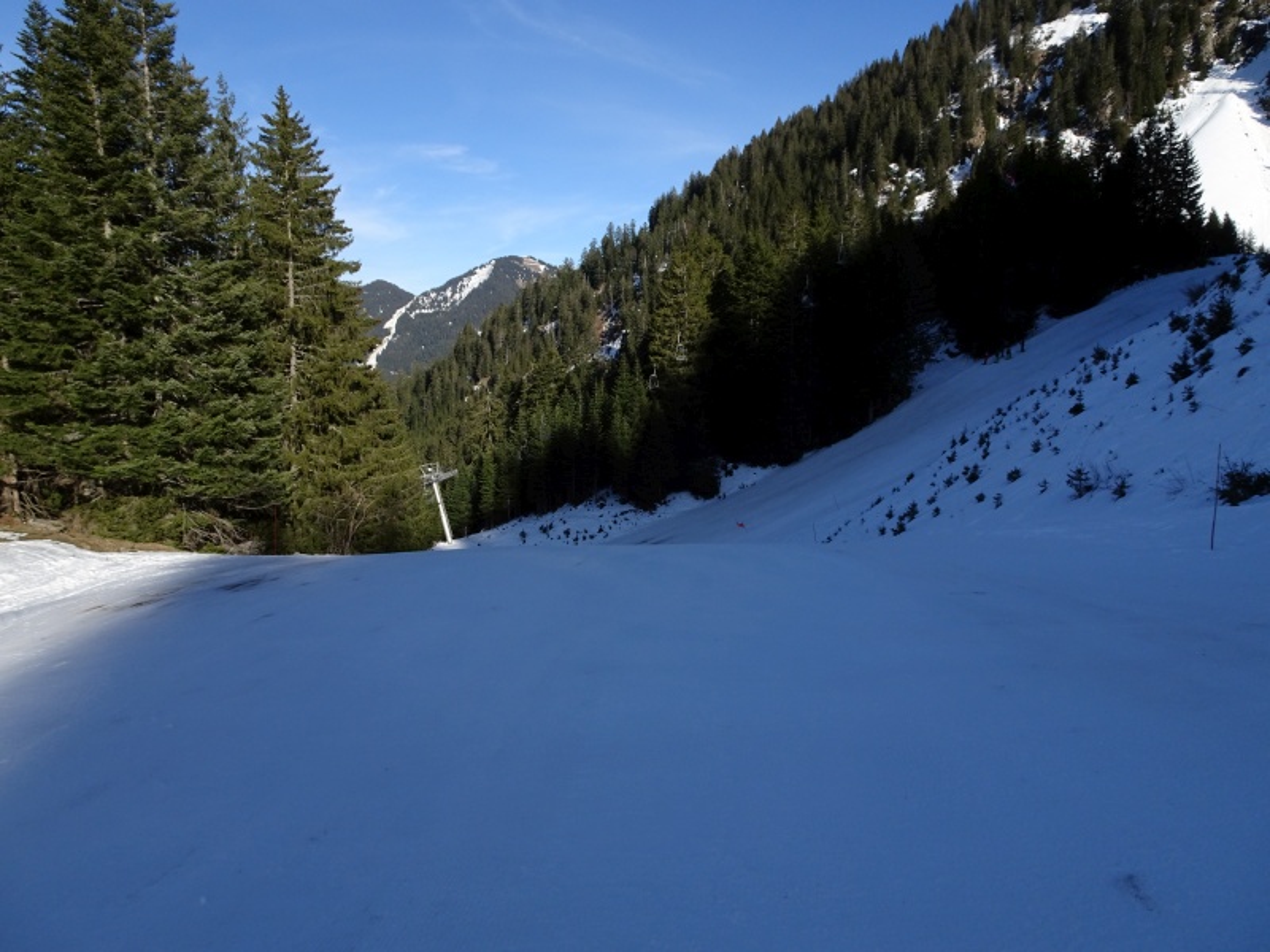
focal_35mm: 24
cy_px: 476
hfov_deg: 71.6
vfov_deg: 56.8
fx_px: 881
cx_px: 635
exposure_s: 1/1000
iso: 80
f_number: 3.5
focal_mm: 4.1
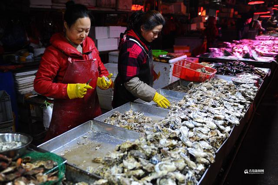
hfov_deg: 55.8
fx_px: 262
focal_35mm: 34
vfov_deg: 38.8
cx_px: 139
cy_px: 92
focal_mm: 34
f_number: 2.8
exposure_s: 1/800
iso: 1600
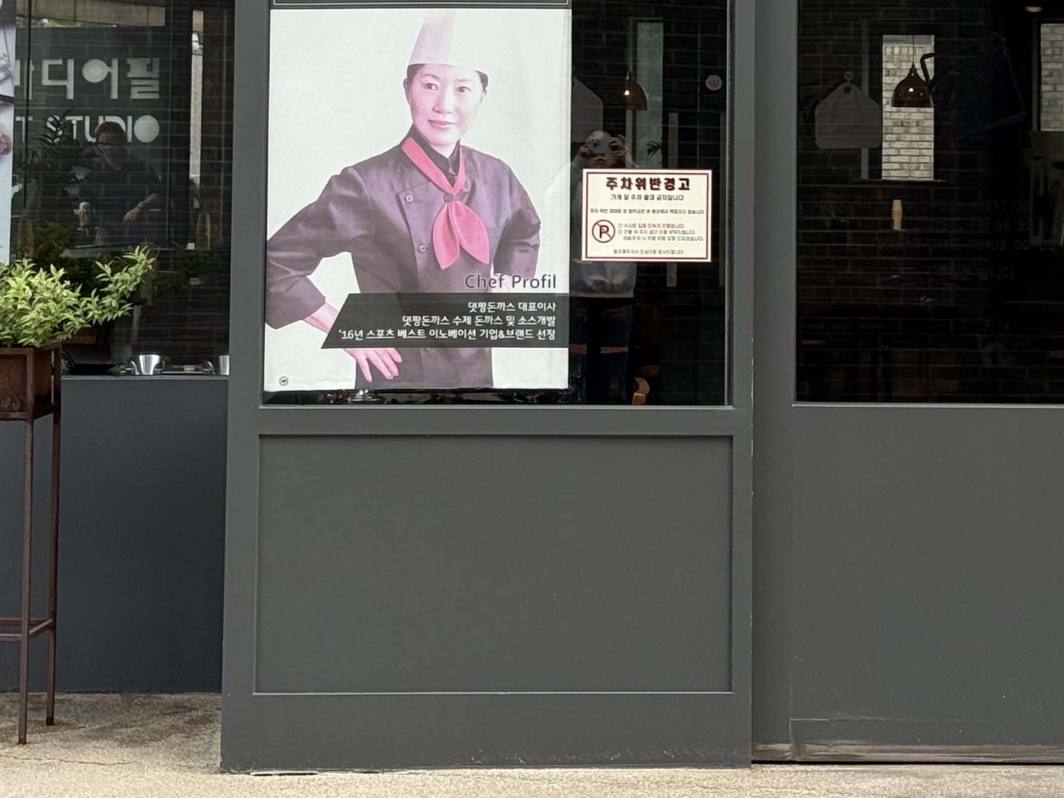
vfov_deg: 13.1
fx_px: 3412
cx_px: 725
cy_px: -57
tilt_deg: +3.3
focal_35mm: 111
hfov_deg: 17.7
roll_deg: -0.8
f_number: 1.78
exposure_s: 1/475
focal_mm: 6.76
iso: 64
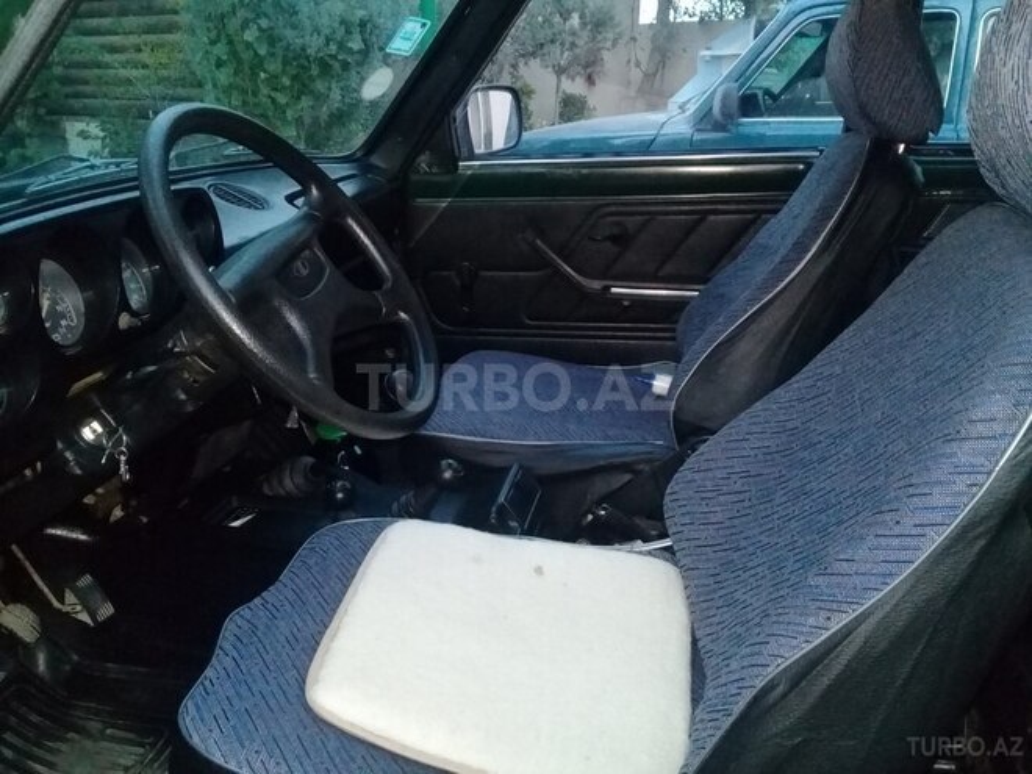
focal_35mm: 31
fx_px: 924
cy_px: 387
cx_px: 516
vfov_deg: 45.4
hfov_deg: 58.4
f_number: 2.2
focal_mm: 3.3
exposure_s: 1/33
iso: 500
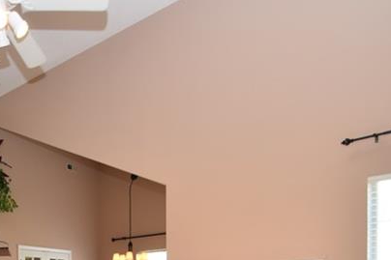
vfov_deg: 29.9
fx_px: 413
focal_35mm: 38
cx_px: 24
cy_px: 313
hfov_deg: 45.0
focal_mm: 10
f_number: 4
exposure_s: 1/60
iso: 320
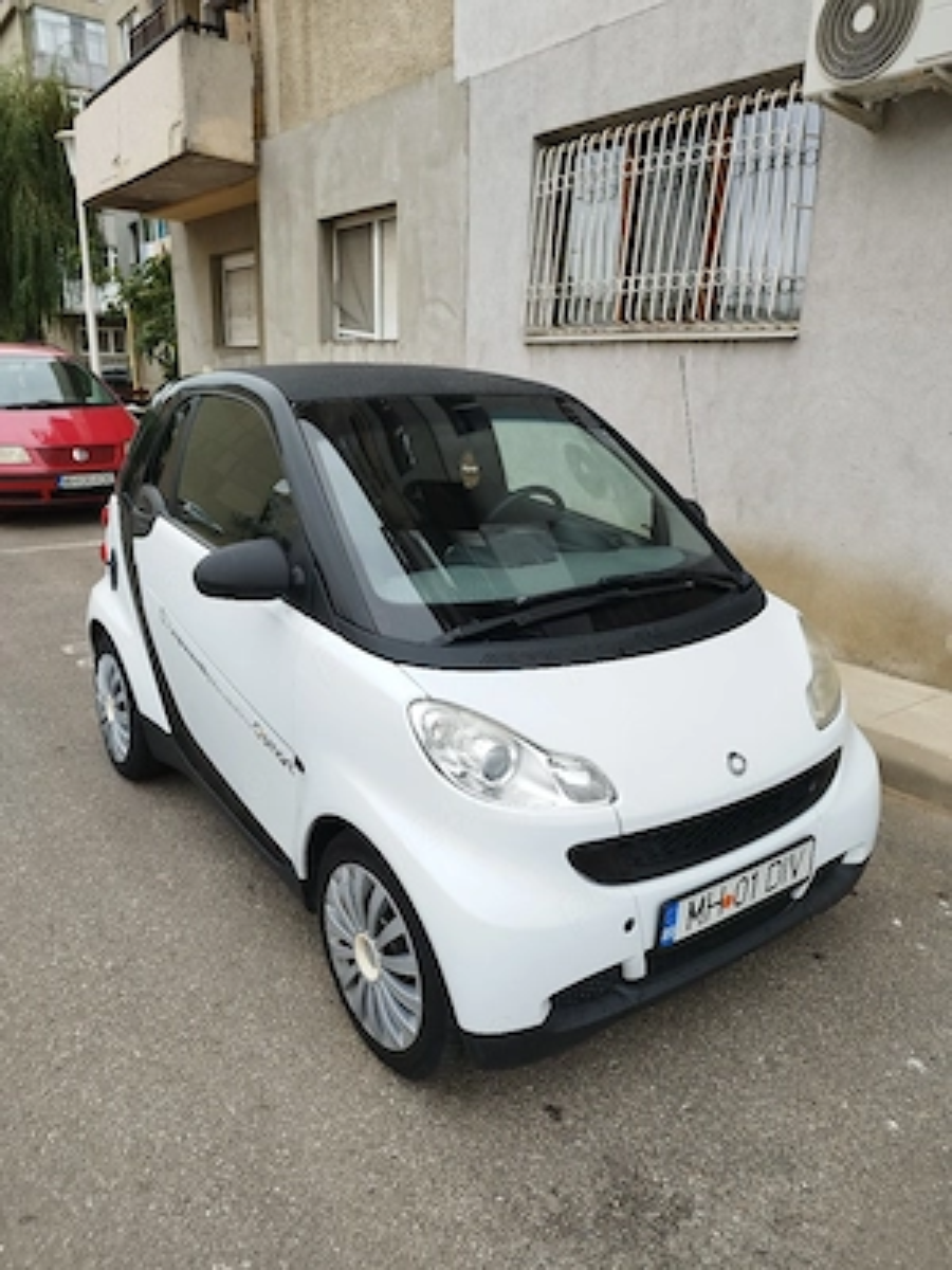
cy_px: 635
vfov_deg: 71.6
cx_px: 476
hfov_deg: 56.8
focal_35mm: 24
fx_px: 880
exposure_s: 1/100
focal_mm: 5.89
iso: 60
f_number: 1.89
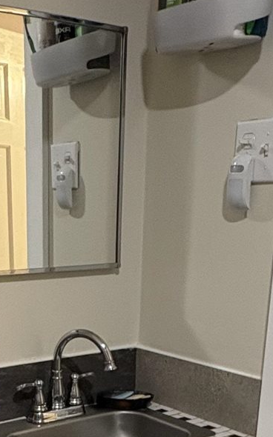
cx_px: 48
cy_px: 443
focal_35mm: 58
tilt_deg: -15.7
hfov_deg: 22.0
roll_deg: -0.1
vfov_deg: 32.2
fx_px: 691
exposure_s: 1/60
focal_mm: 2.22
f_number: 2.2
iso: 320
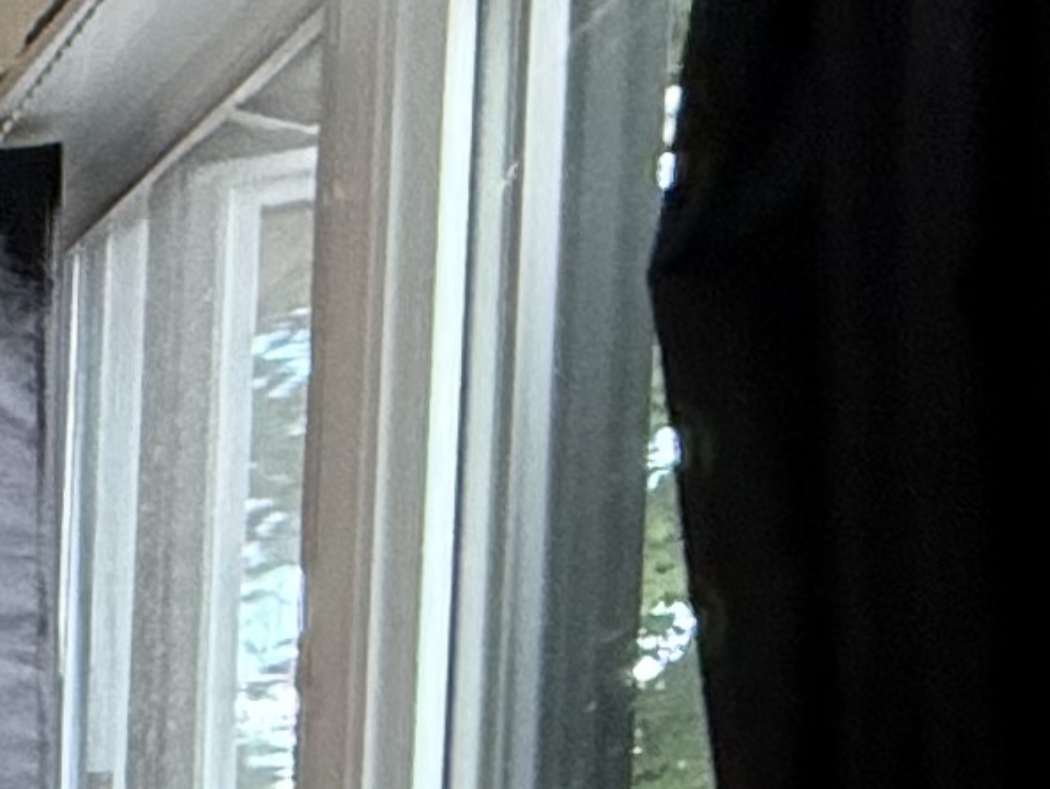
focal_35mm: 95
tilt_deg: -2.0
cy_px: 1366
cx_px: -2248
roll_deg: +0.0
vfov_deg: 14.0
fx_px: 2883
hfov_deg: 10.9
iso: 320
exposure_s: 1/60
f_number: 2.2
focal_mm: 2.22
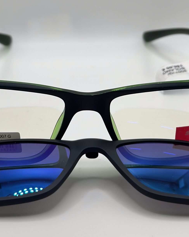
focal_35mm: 98
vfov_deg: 19.3
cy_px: 34
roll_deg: +0.2
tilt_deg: -21.4
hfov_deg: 15.7
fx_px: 685
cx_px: 75
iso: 80
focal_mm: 6.86
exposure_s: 1/823
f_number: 1.78
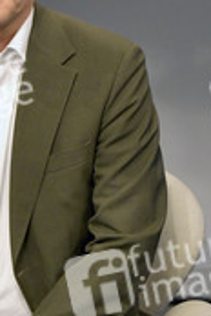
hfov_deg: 14.6
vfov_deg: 22.1
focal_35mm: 92
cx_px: -7
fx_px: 809
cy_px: 185
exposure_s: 1/320
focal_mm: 40
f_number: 5.6
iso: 2500
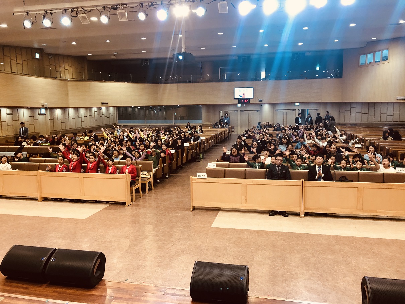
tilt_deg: -6.3
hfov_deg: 63.4
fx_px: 328
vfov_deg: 49.8
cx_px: 202
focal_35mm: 28
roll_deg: +0.5
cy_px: 152
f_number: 1.8
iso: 40
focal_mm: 4
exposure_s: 1/31
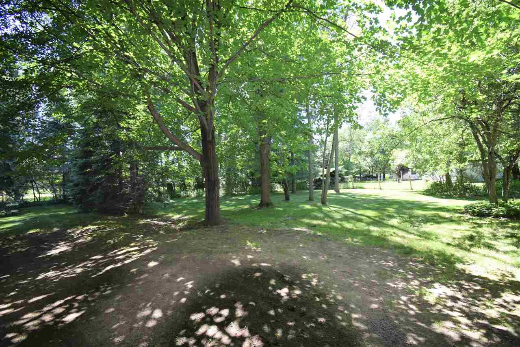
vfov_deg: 77.3
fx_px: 217
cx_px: 260
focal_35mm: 15
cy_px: 174
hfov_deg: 100.4
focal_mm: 10
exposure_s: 1/125
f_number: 5.6
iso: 400
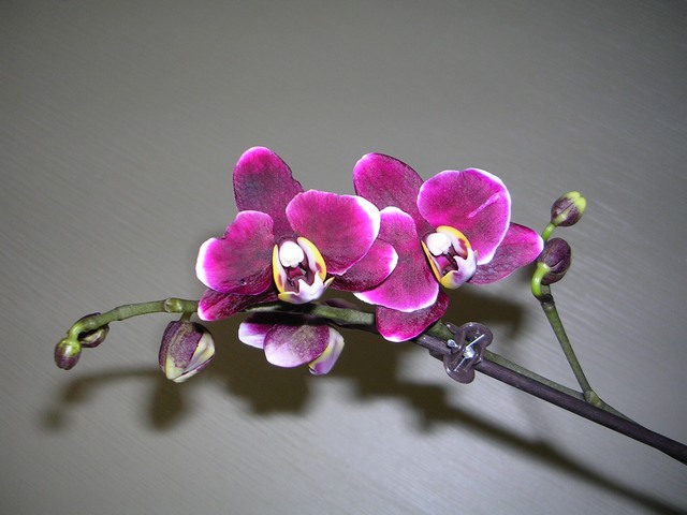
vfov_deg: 37.7
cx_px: 344
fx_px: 754
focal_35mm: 38
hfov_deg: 49.0
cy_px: 258
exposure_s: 1/60.1
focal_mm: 5.8
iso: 50
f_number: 2.8
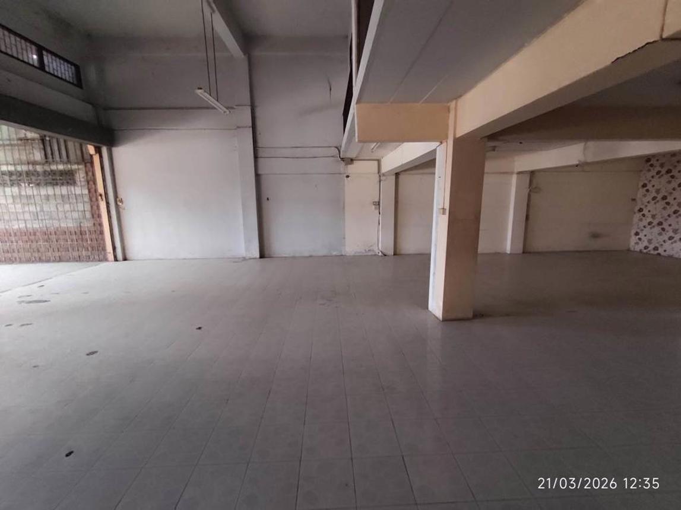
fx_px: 315
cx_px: 340
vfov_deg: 78.1
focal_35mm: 16
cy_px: 255
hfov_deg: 94.5
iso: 663
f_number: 2.2
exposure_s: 1/20
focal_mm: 1.67
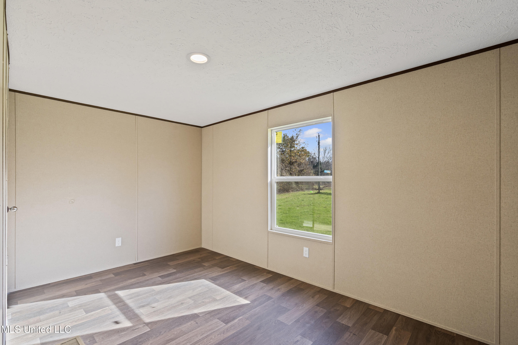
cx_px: 259
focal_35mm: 16
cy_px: 172
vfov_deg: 73.7
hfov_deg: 96.7
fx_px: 230
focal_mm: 16
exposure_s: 1/20
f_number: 9
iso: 800
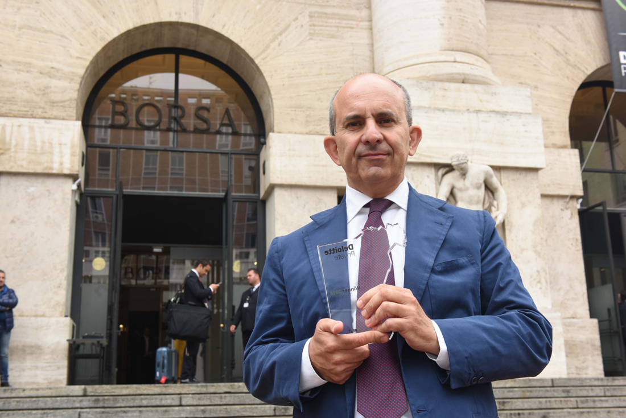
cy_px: 209
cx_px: 313
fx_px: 765
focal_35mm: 44
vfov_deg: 30.5
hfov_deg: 44.5
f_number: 9
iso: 800
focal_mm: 44
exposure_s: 1/250
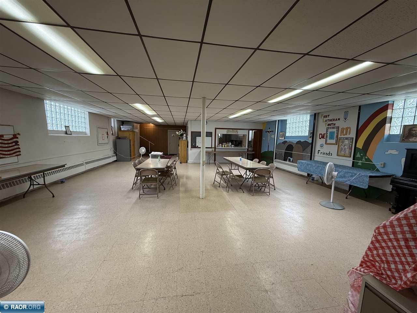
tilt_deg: -6.5
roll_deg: -1.4
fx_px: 169
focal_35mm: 14
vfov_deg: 85.7
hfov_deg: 102.1
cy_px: 156
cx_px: 208
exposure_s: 1/120
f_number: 2.2
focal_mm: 2.22
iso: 160
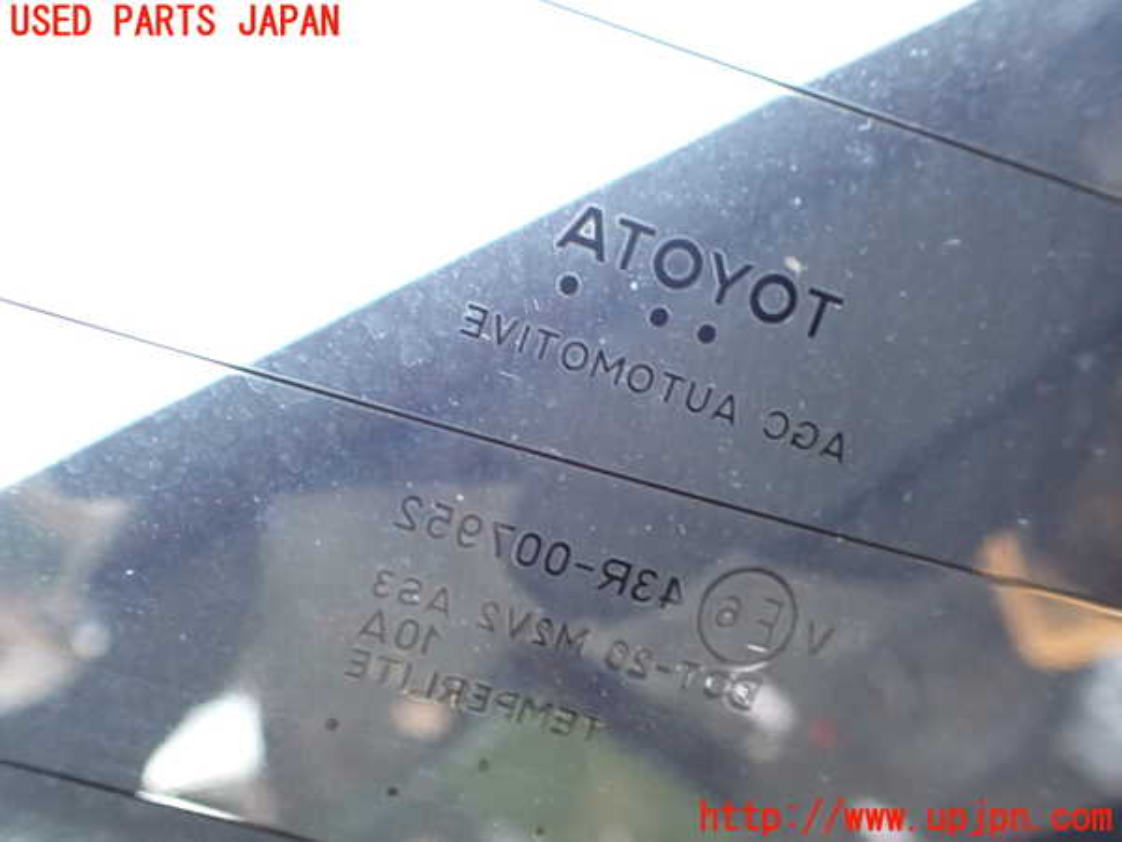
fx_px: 972
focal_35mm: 30
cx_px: 561
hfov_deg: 60.0
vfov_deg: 46.8
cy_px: 421
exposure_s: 1/50
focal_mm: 5.4
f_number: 2.3
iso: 800
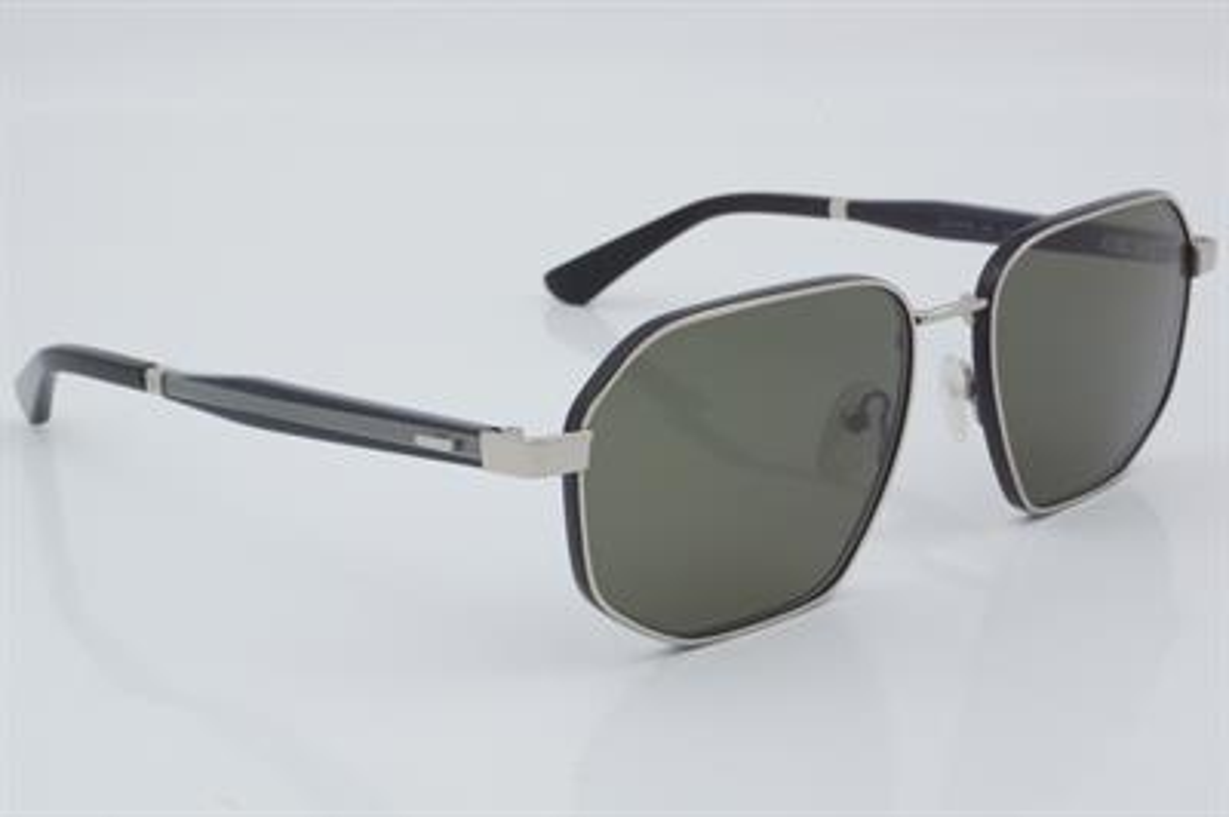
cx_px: 614
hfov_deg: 27.0
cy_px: 408
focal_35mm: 75
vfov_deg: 18.2
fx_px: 2558
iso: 100
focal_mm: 50
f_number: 32
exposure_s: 1/4
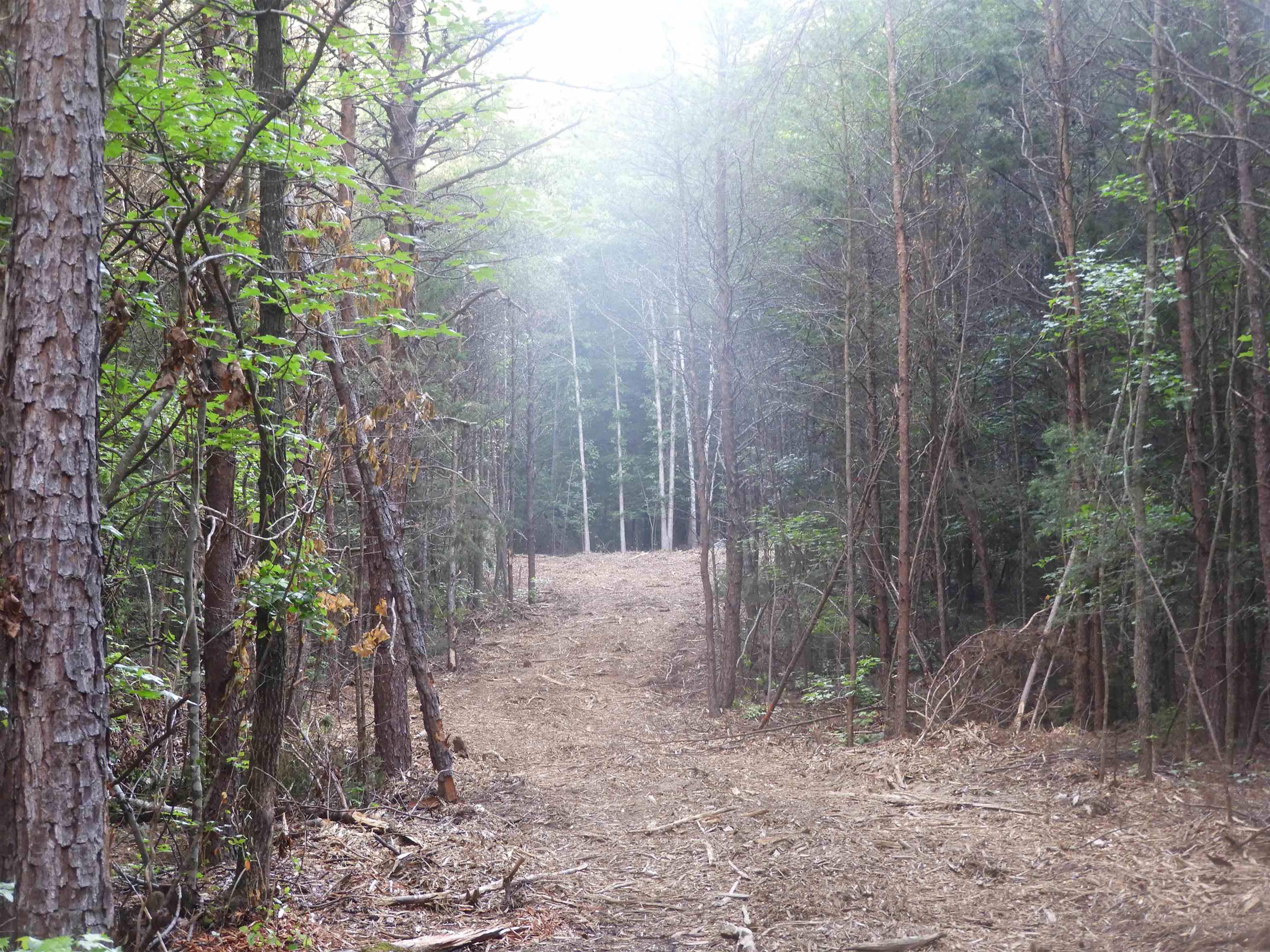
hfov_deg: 27.8
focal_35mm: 70
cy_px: 476
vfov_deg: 21.0
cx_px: 635
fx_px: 2568
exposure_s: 1/30
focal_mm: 12.5
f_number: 4.5
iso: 280
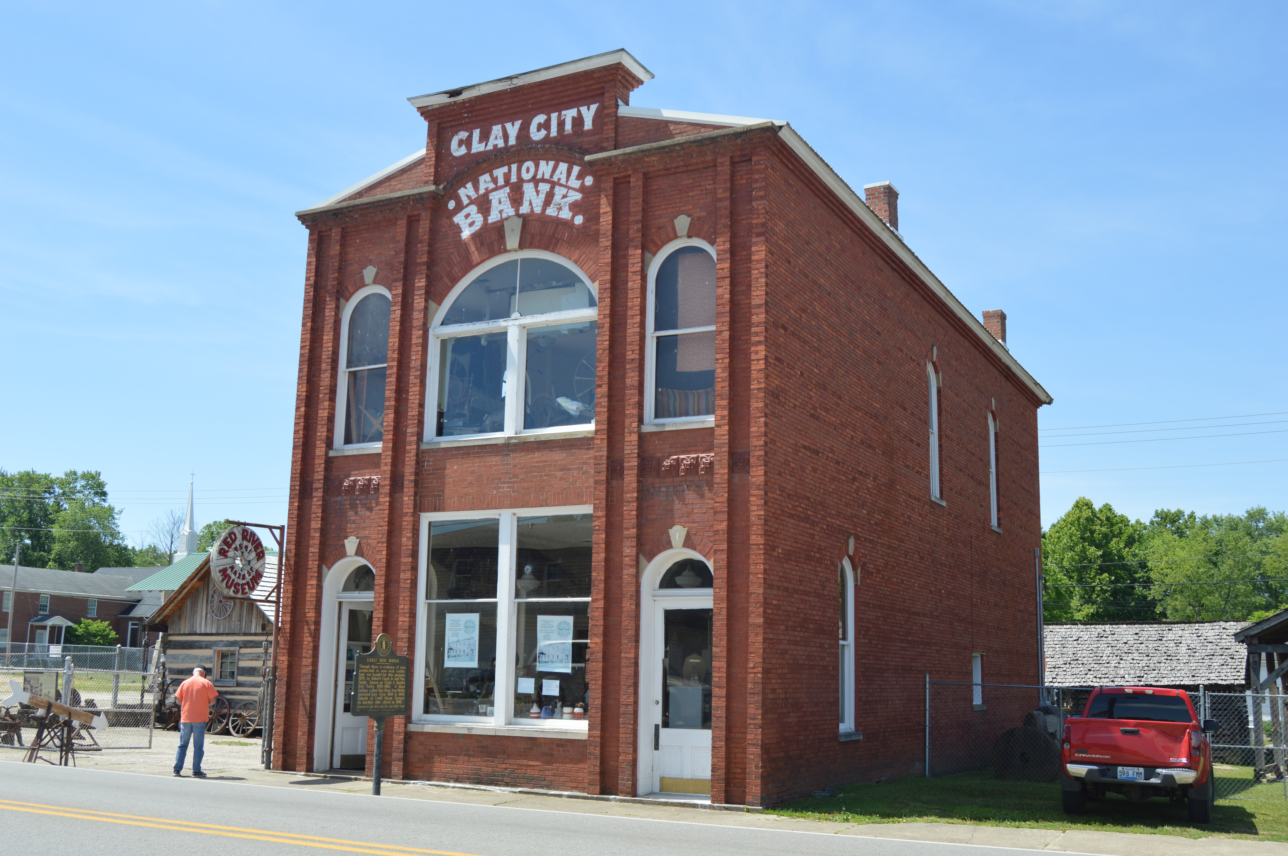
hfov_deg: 53.2
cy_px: 428
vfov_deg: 36.8
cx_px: 644
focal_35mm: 36
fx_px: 1287
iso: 100
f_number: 7.1
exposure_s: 1/200
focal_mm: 24
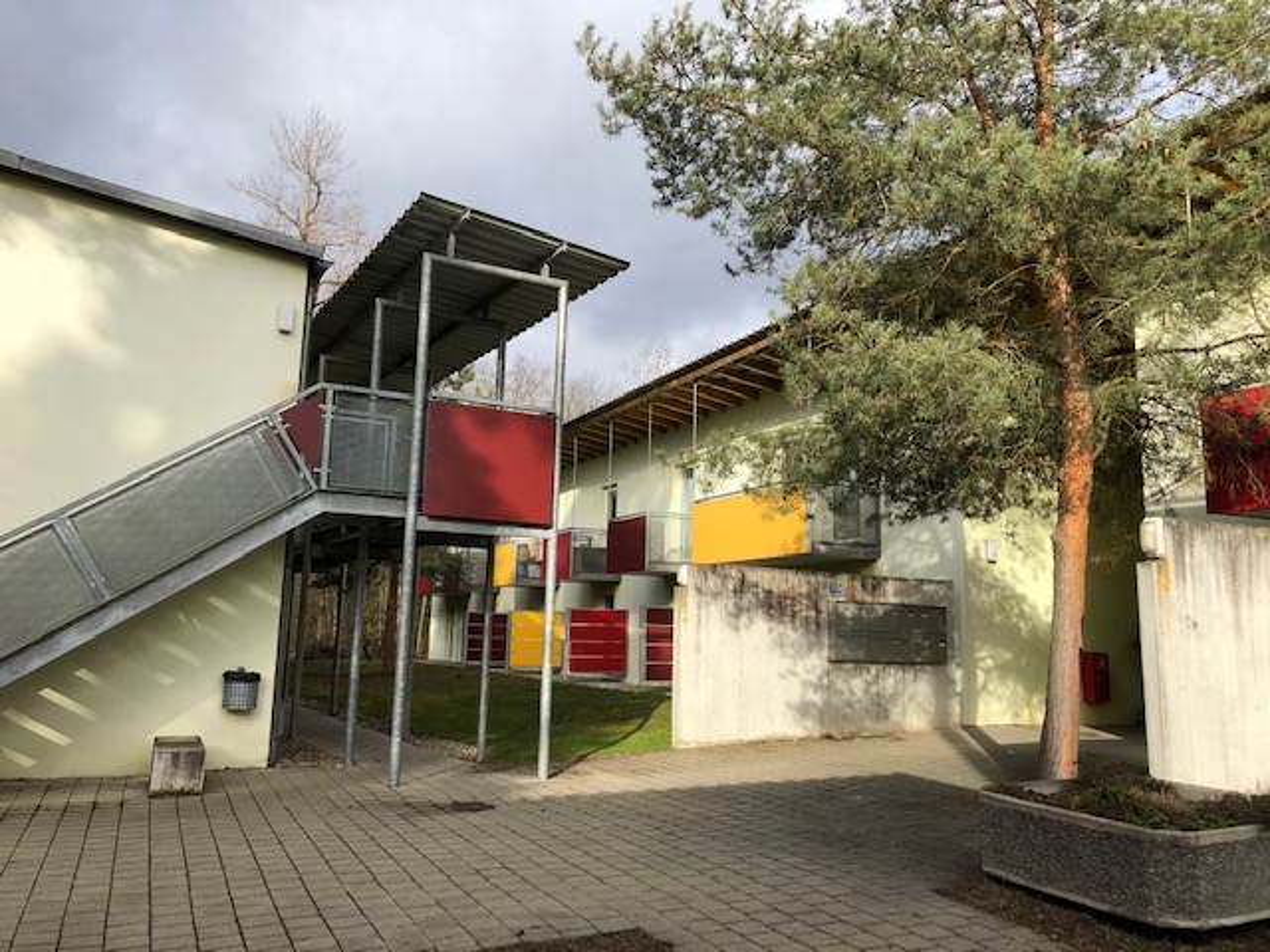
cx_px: 635
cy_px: 476
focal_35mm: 28
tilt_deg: +9.8
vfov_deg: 49.7
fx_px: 1027
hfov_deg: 63.4
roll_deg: -0.9
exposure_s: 1/979
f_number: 1.8
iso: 20
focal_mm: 3.99
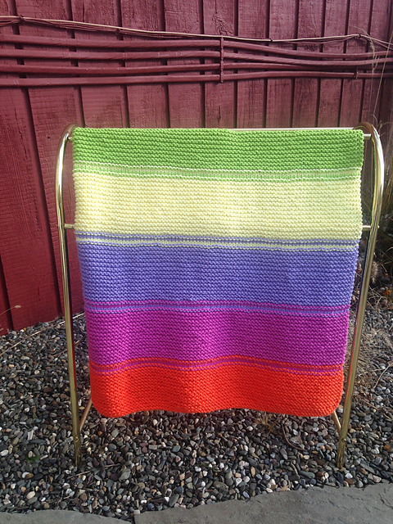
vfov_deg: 55.4
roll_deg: +1.2
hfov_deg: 42.9
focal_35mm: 33
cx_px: 196
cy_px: 262
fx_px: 500
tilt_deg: -21.8
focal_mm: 4.12
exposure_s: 1/493
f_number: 2.4
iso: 50
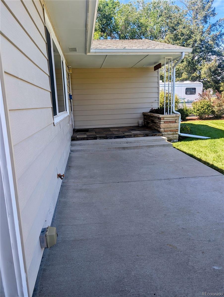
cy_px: 148
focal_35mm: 24
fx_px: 207
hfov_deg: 56.9
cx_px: 112
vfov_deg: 71.5
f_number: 1.68
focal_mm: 6.9
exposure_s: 1/325
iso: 16
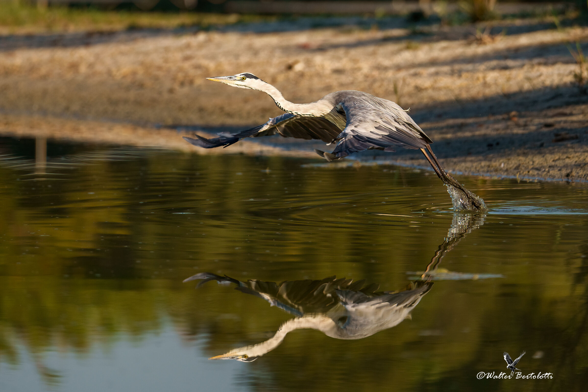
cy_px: 196
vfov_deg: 6.9
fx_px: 3266
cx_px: 294
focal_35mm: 200
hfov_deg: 10.3
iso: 125
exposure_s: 1/2000
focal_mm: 200
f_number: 2.8
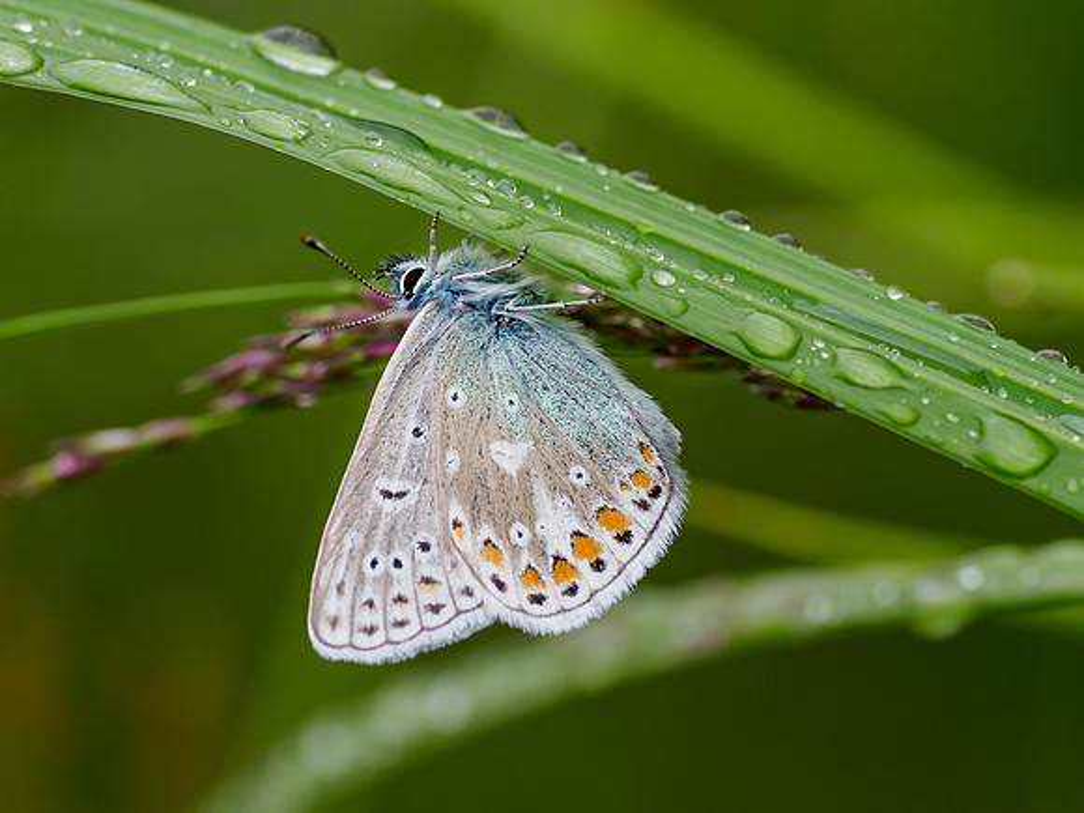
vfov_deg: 1.5
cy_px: 239
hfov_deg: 1.9
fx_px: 32006
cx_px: 474
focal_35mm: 1022
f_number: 4.5
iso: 200
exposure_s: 1/400
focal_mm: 300
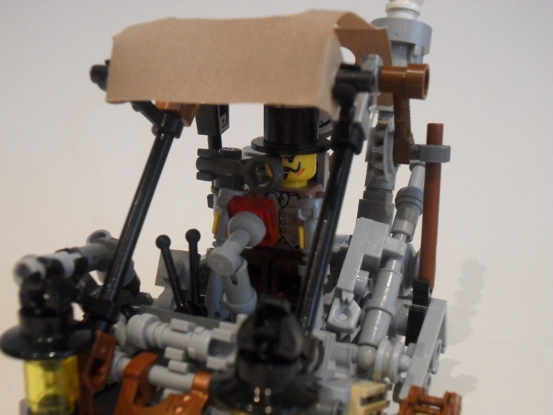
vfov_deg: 32.9
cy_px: 208
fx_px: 703
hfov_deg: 42.9
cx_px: 276
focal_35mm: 44
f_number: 4.5
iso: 400
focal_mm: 7.8
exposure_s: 1/20
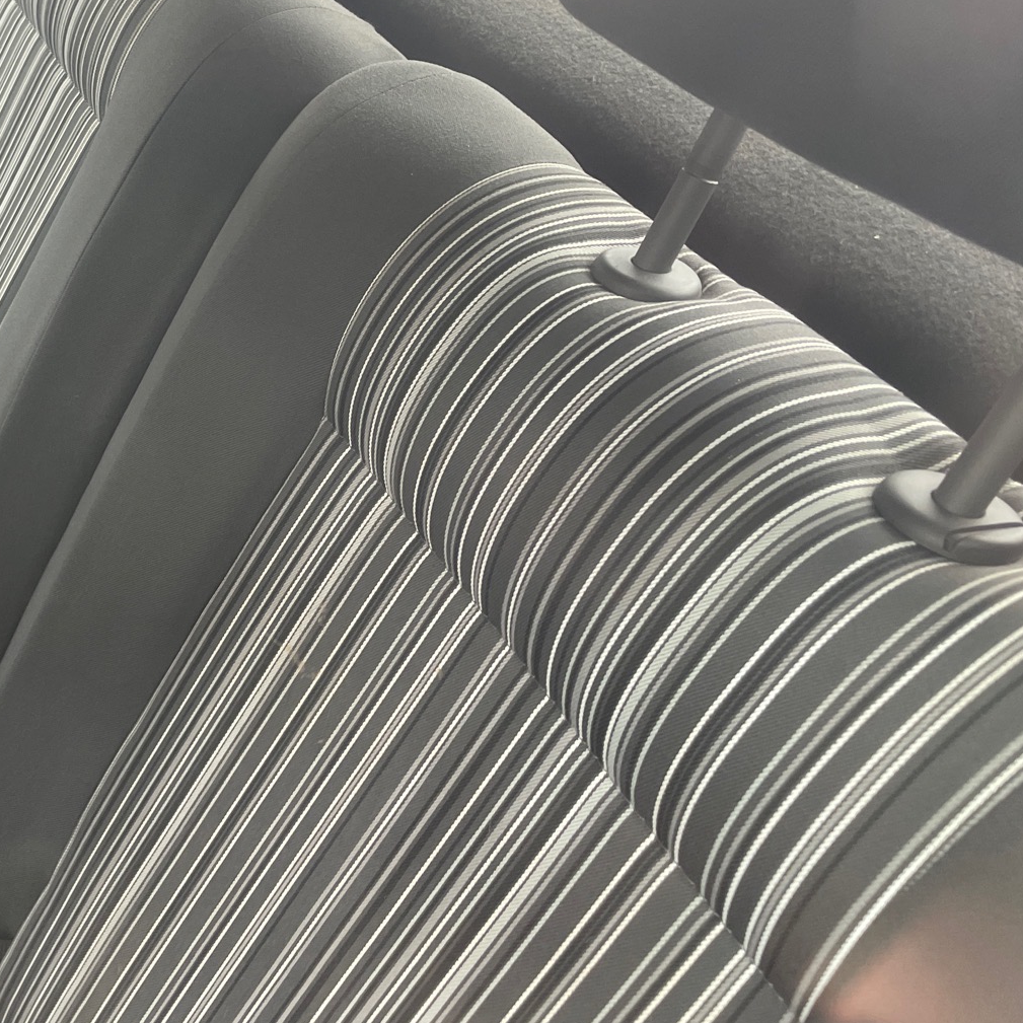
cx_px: 125
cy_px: 351
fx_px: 1371
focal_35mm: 41
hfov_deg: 38.4
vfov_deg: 40.5
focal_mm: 4.2
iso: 125
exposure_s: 1/72
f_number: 1.6
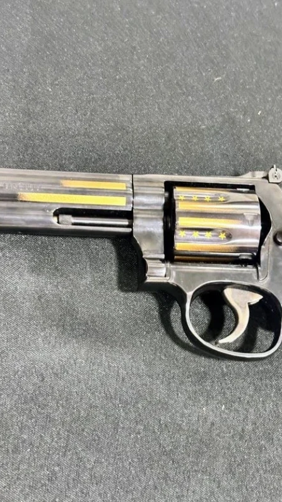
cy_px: 252
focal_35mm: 57
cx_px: 126
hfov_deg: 21.1
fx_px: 758
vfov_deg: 36.6
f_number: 1.6
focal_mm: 5.96
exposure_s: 1/24
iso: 400
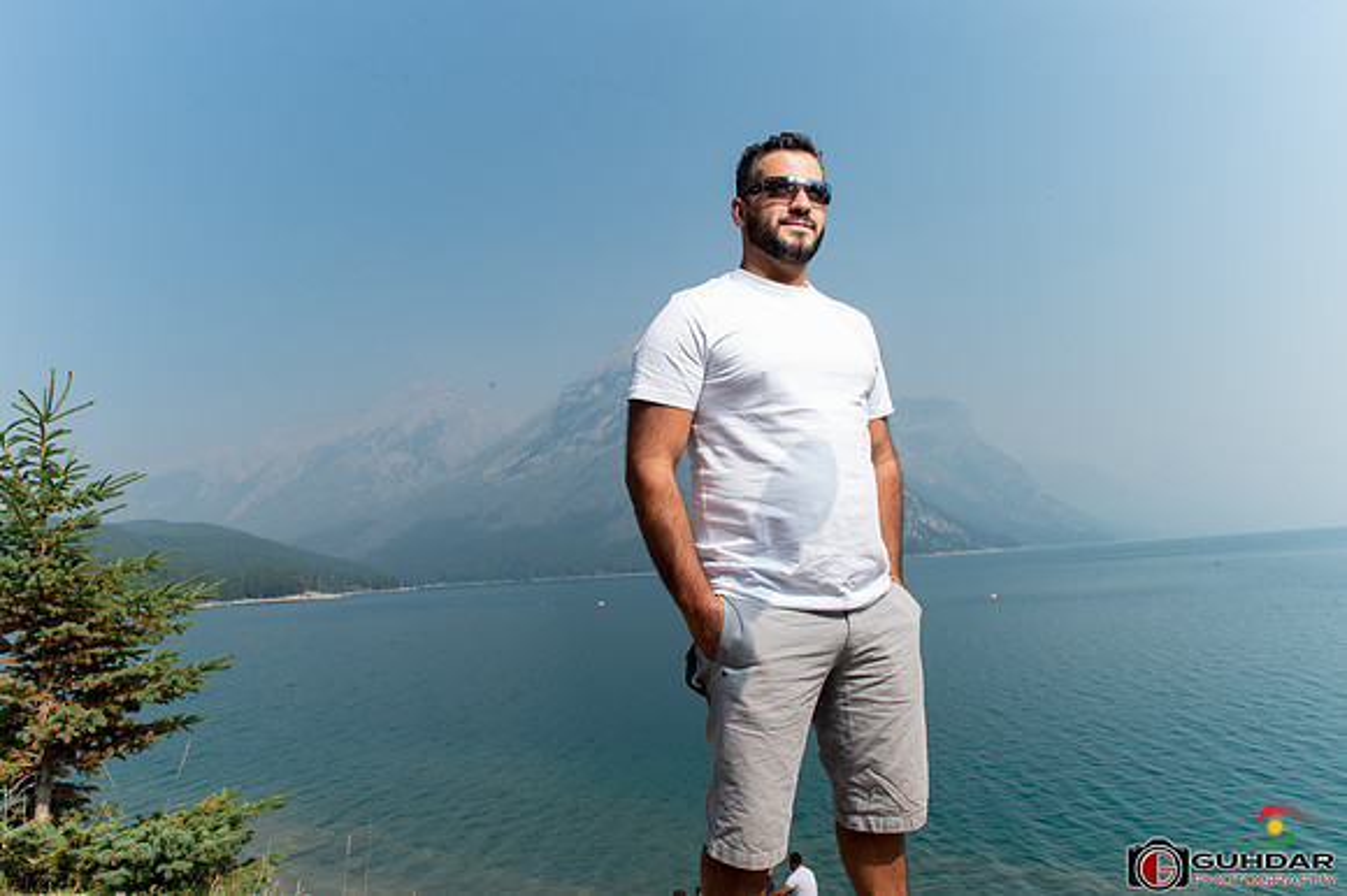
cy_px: 448
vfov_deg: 53.1
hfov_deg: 73.8
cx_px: 674
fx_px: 897
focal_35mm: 24
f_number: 16
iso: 200
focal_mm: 24
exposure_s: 1/200
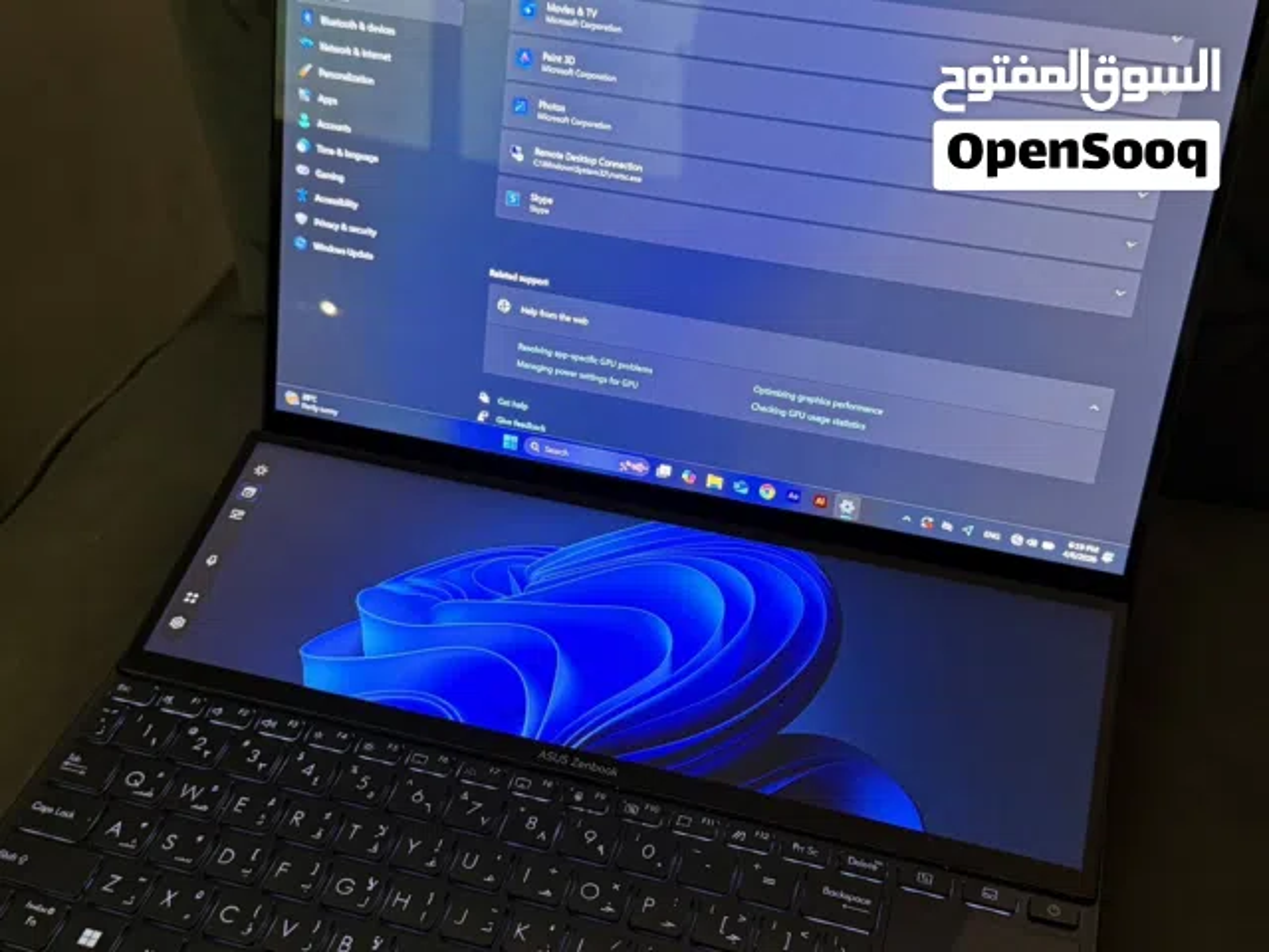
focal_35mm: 24
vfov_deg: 56.8
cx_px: 634
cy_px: 476
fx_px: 880
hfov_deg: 71.6
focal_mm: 6.76
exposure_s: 1/60
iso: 500
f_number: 1.78
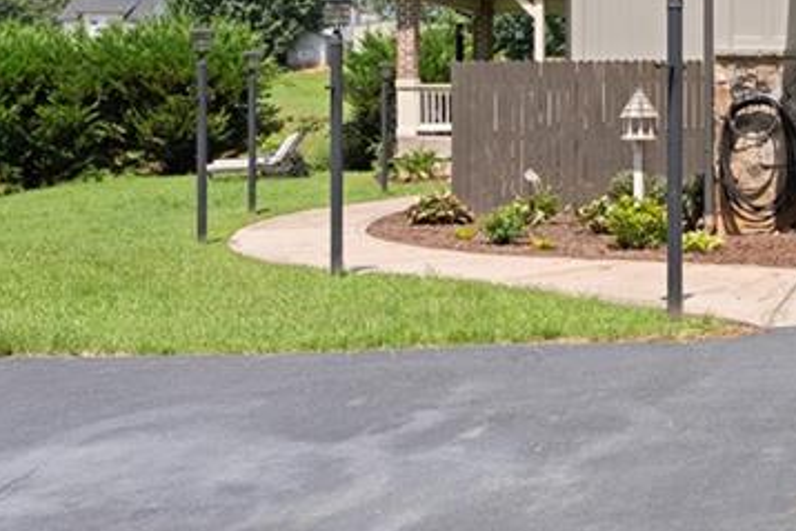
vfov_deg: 20.6
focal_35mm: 66
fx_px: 1450
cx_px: 989
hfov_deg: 26.7
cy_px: 134
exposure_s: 1/2000
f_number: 7.1
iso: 800
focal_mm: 22.9
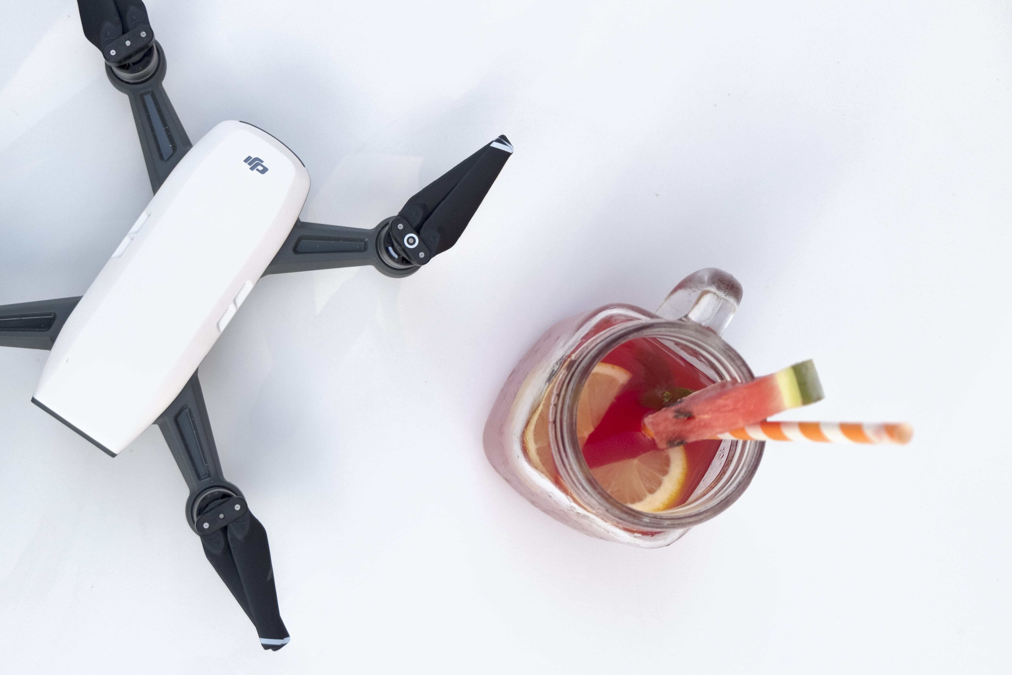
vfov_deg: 31.2
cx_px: 505
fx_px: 1209
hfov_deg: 45.4
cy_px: 337
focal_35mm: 43
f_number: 3.2
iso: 500
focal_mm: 27.7
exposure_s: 1/3000
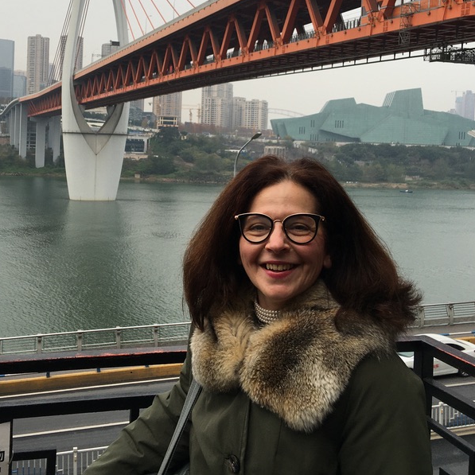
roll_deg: -2.6
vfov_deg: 37.9
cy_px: 158
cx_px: 177
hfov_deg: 38.1
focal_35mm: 44
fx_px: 683
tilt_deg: -1.0
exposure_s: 1/215
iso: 25
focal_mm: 4.15
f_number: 2.2
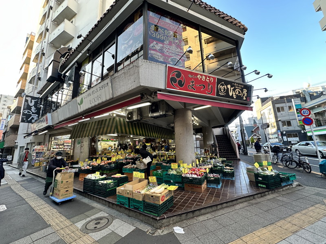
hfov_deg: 102.1
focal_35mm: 14
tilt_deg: +12.3
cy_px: 122
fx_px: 132
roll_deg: +2.5
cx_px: 163
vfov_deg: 85.7
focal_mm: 2.22
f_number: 2.2
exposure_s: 1/100
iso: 100
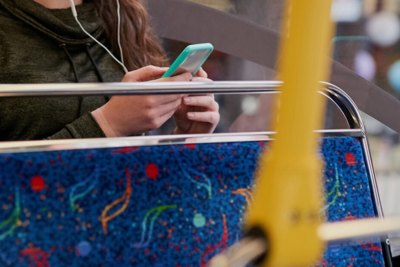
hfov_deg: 14.9
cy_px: 50
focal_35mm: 137
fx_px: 1523
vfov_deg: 10.0
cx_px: 81
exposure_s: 1/200
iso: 400
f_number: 2
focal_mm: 50
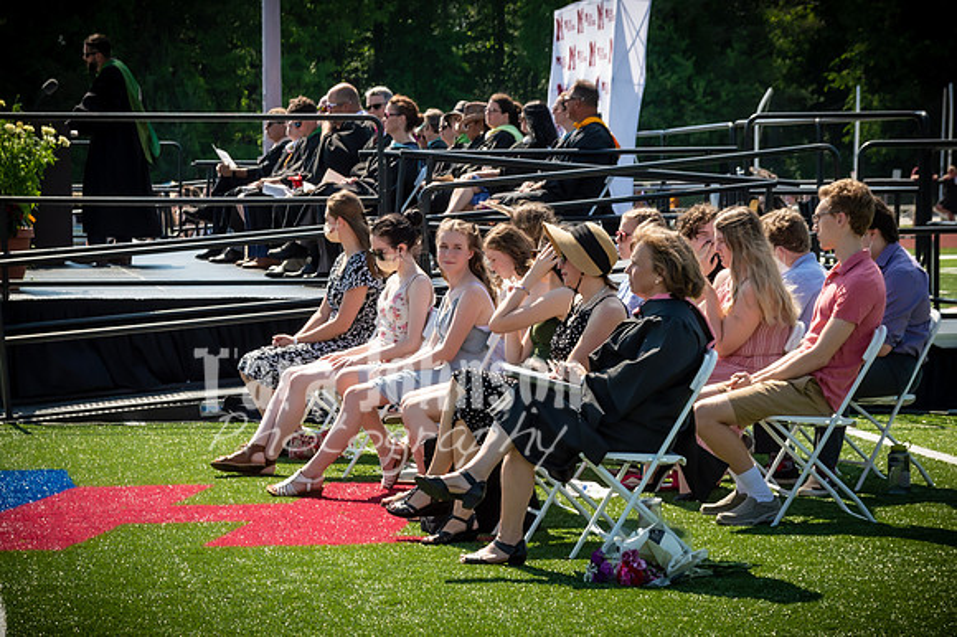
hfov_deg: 17.8
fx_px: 3046
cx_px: 399
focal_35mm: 115
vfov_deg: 11.9
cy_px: 529
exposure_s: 1/500
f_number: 7.1
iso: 200
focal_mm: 46
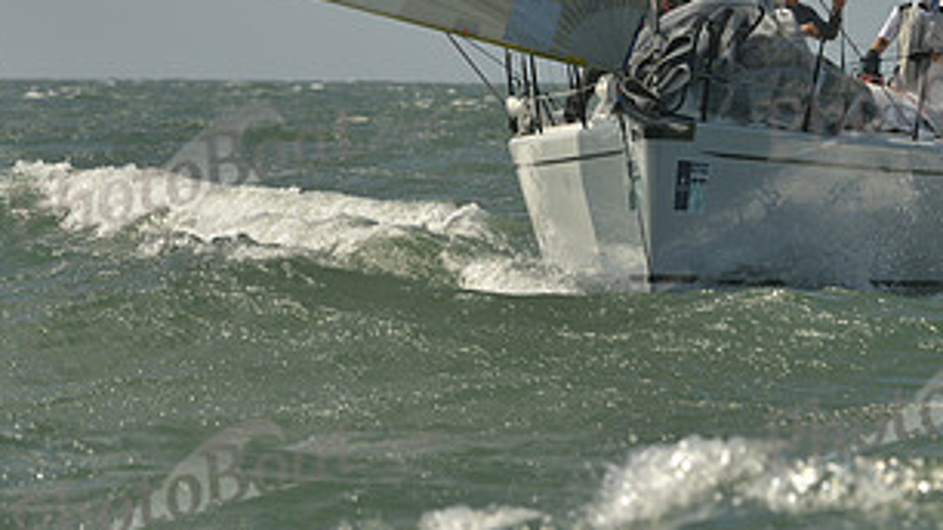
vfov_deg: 2.1
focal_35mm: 575
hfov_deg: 3.8
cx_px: 604
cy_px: -35
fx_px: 14375
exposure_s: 1/1600
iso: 280
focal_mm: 290
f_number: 8
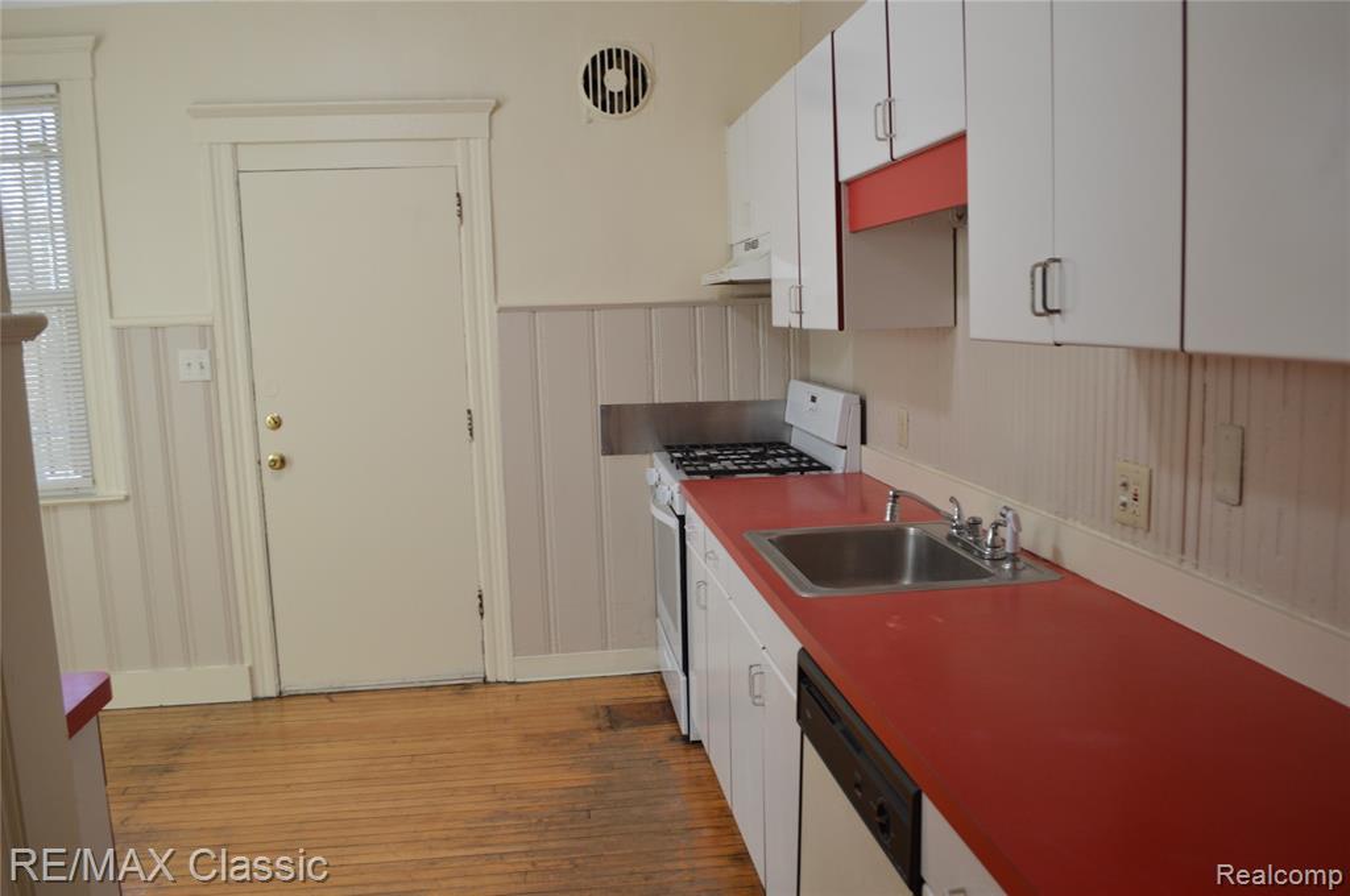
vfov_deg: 47.8
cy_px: 448
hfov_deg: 67.4
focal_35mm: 27
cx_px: 675
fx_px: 1011
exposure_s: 1/60
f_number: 4
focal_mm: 18
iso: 400
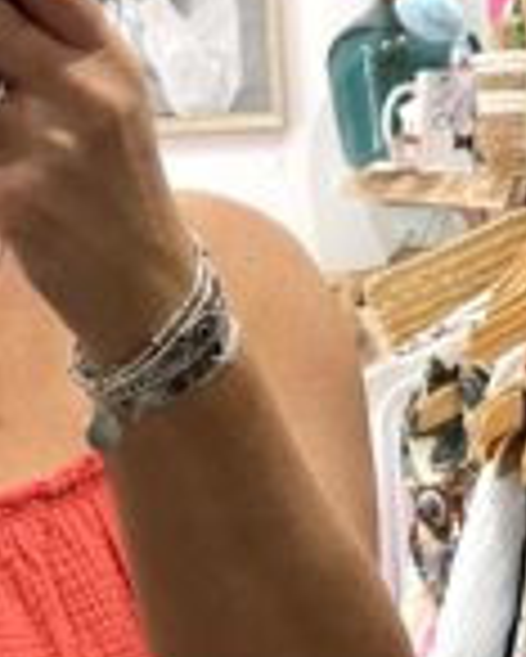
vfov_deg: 11.1
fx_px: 3324
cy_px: 688
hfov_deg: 9.0
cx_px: -13
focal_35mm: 171
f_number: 2.2
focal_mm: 7.5
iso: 160
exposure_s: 1/50
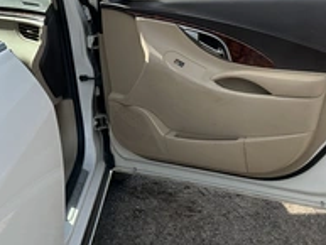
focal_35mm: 58
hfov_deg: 33.1
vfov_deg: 24.9
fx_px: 547
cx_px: 128
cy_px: 56
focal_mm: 3
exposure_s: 1/869
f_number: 1.8
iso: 25
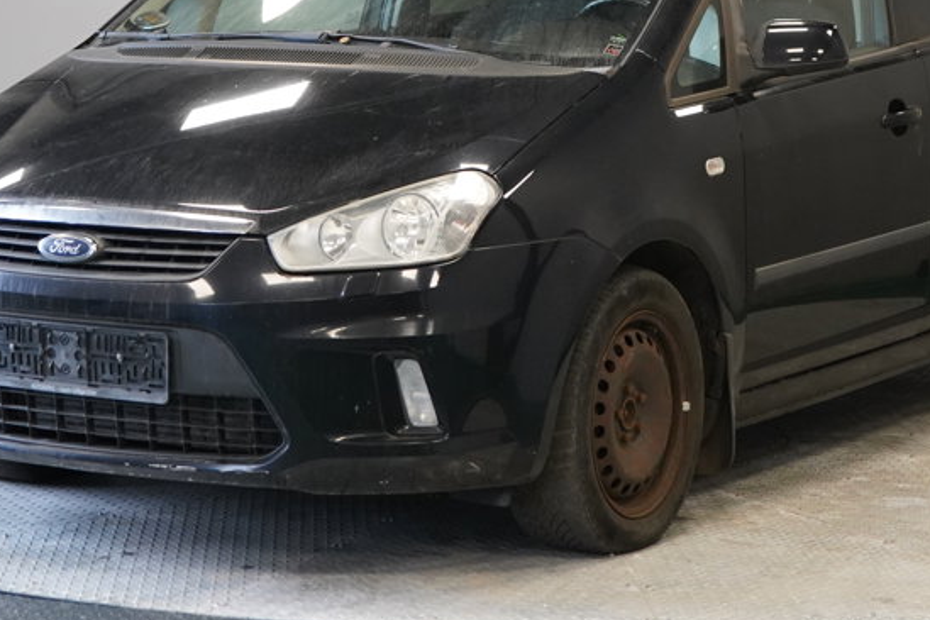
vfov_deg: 11.5
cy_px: 34
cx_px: 503
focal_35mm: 118
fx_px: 3048
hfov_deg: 17.3
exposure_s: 1/160
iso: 2500
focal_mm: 54
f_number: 5
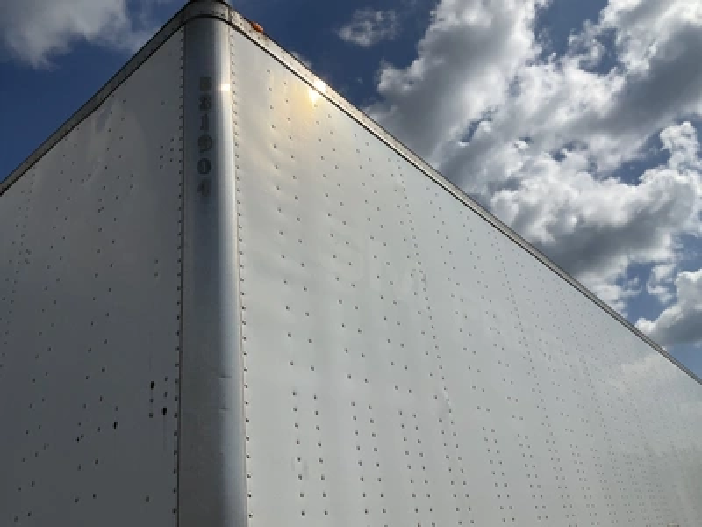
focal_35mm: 29
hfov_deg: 61.7
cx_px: 351
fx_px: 588
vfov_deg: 48.2
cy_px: 264
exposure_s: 1/8621
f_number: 1.8
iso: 25
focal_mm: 3
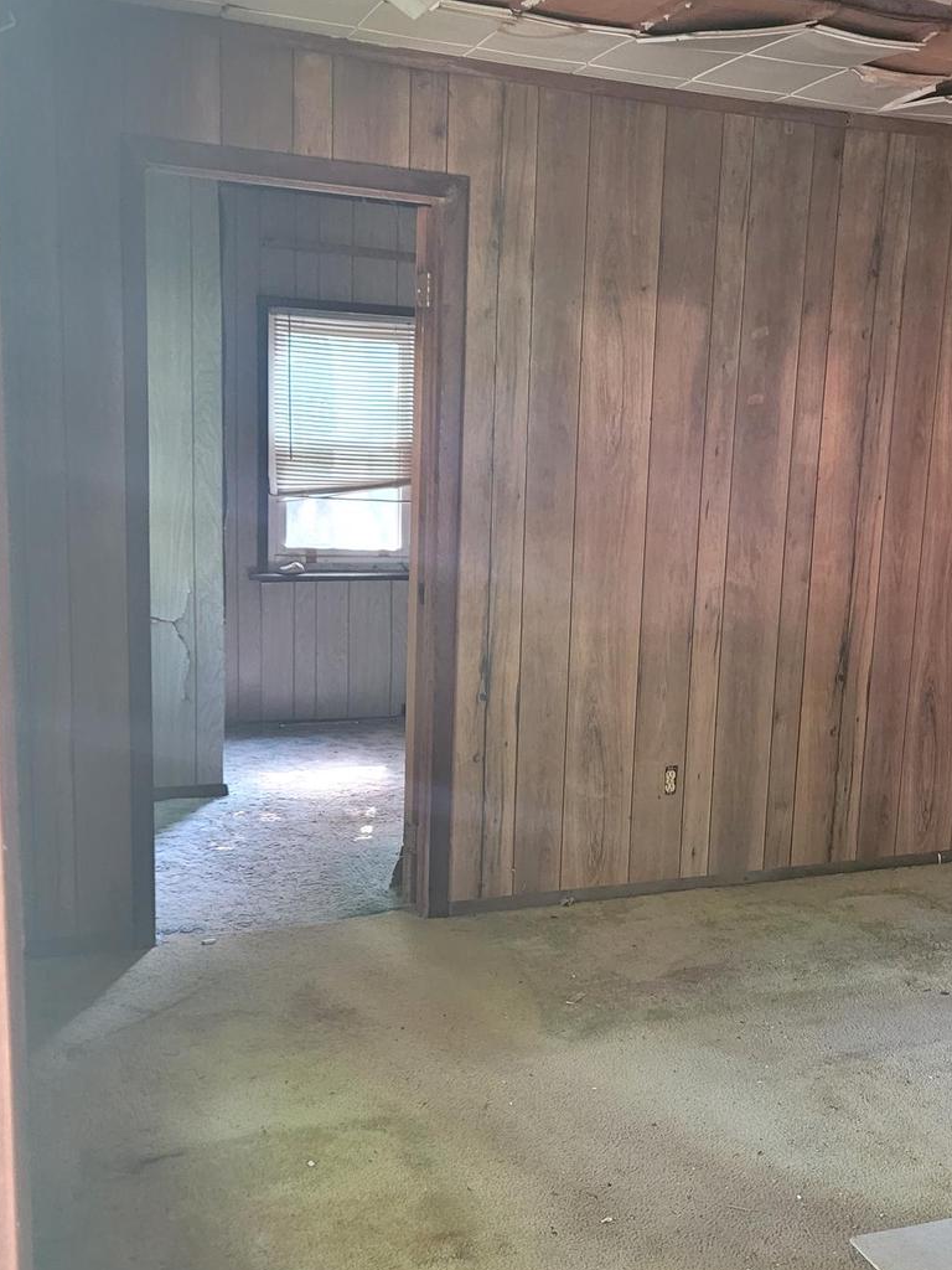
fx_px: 1430
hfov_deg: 36.5
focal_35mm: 39
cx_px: 626
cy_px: 752
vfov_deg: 47.6
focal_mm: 5.4
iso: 800
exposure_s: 1/50
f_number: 1.8
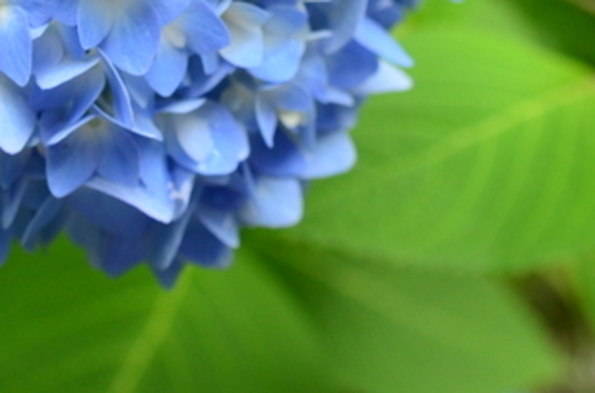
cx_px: 391
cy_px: -228
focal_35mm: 120
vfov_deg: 10.9
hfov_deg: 17.1
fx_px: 1978
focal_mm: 24
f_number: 4.5
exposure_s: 1/200
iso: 250
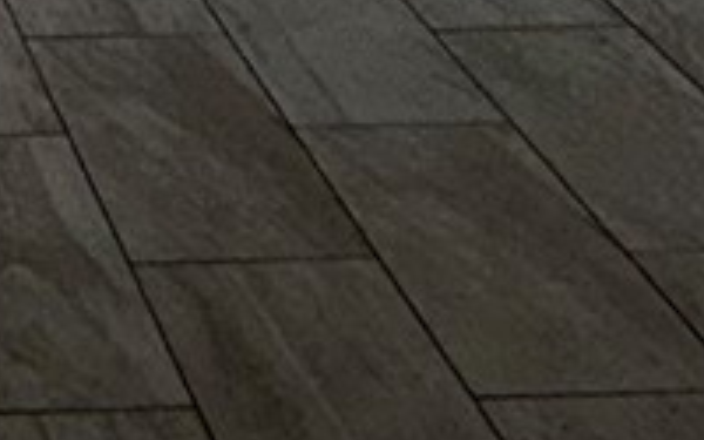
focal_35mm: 119
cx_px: -334
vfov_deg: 9.9
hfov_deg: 16.1
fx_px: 2283
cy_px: -532
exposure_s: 1/121
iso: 32
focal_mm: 2.22
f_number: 2.2
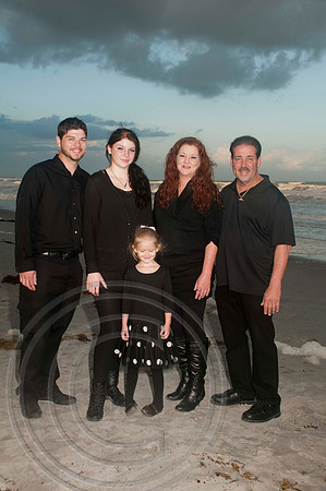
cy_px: 246
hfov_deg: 31.8
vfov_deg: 46.4
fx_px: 572
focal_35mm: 42
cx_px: 163
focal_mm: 28
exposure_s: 1/125
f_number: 5.6
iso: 100
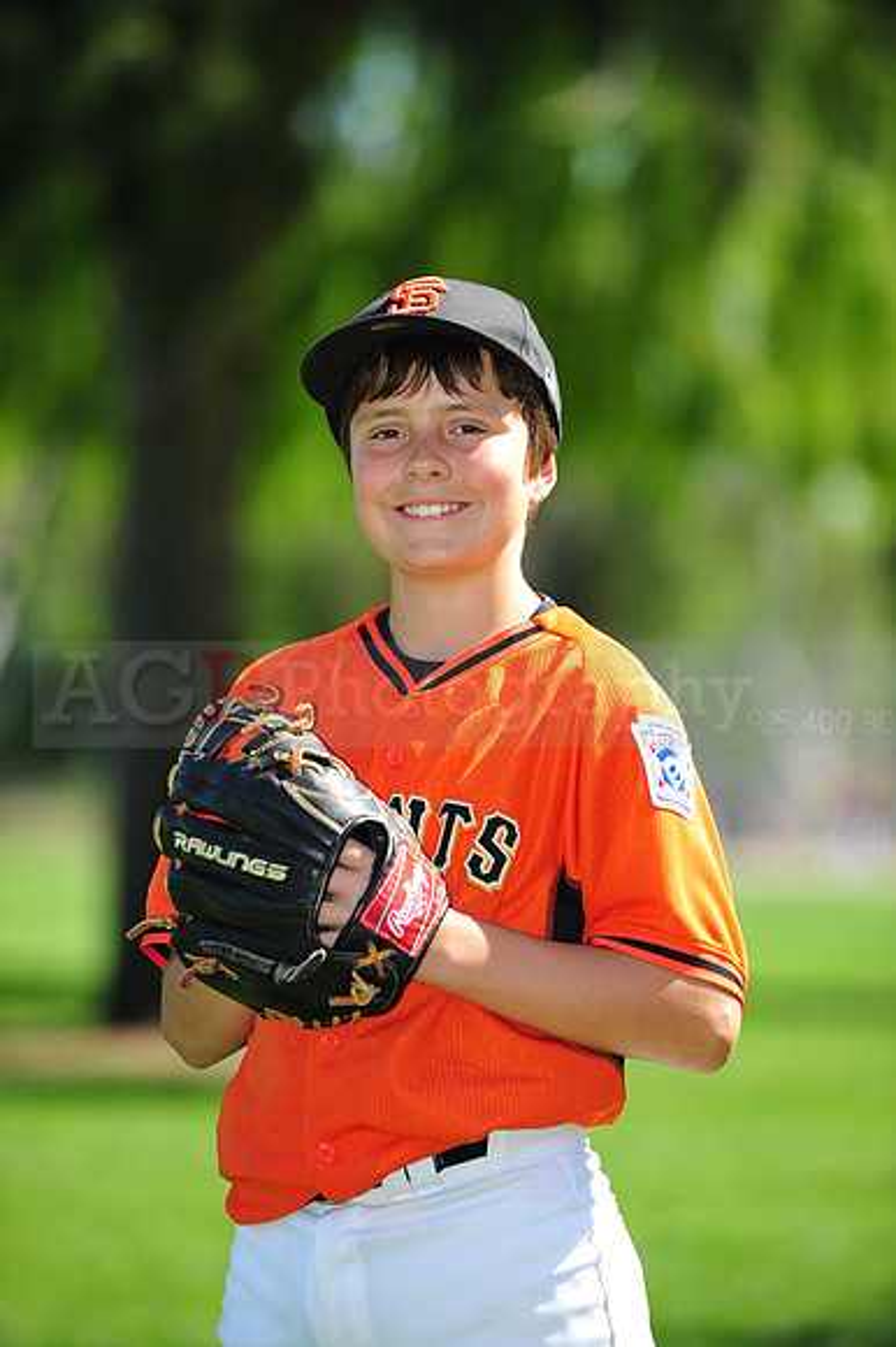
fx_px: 7475
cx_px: 448
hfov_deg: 6.9
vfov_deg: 10.3
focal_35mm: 200
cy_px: 674
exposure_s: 1/800
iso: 200
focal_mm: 200
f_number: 4.5
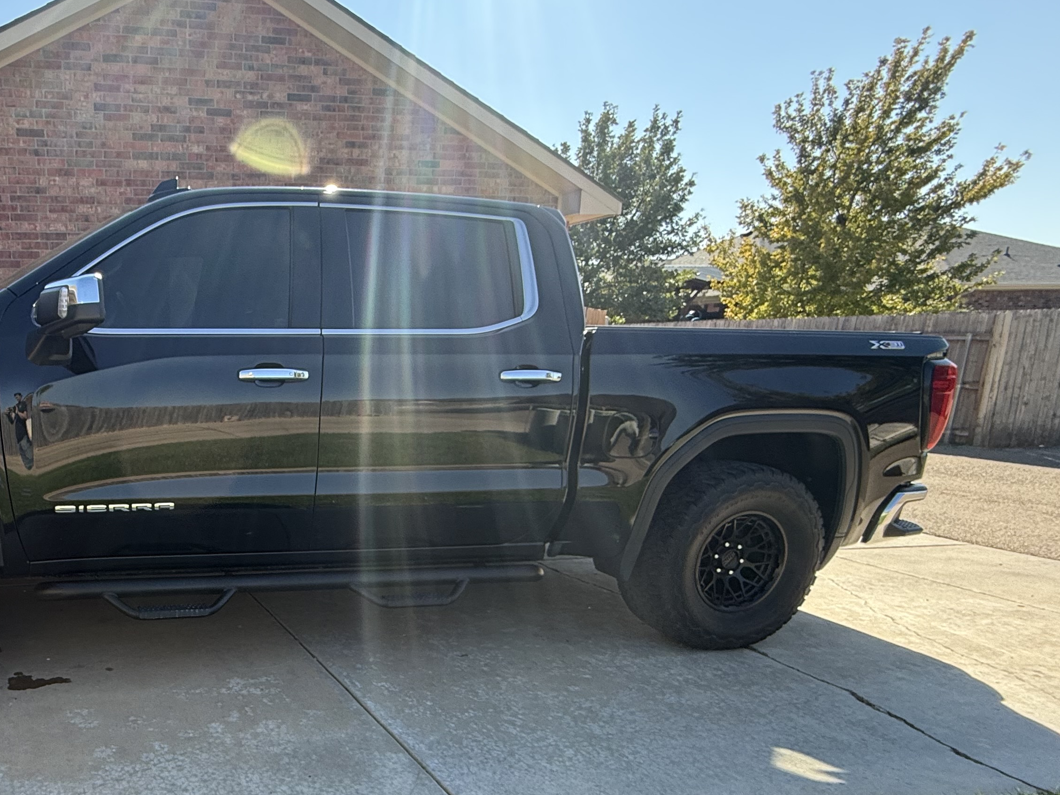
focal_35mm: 25
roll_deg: +1.6
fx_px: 765
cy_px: 517
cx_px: 169
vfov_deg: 54.0
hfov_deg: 61.8
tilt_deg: -10.0
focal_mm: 2.22
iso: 50
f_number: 2.2
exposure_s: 1/284
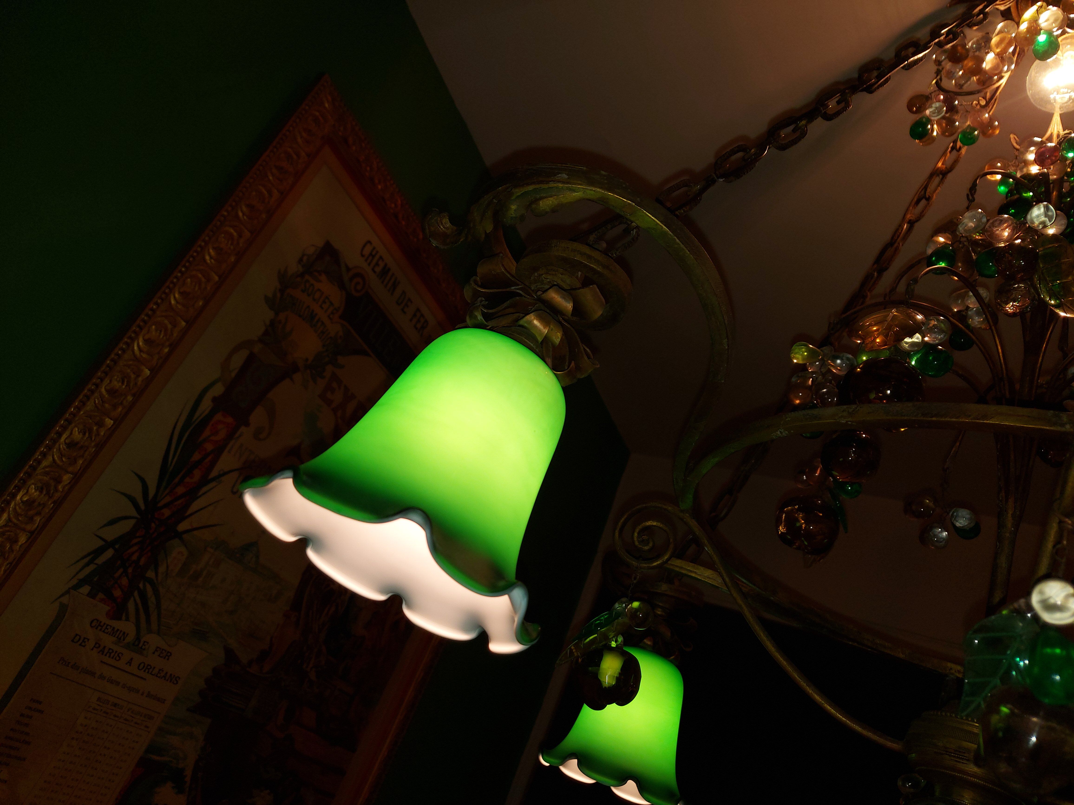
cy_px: 402
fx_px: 745
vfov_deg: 56.8
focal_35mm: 24
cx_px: 537
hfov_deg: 71.6
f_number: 1.8
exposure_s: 1/100
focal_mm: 5.23
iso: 50
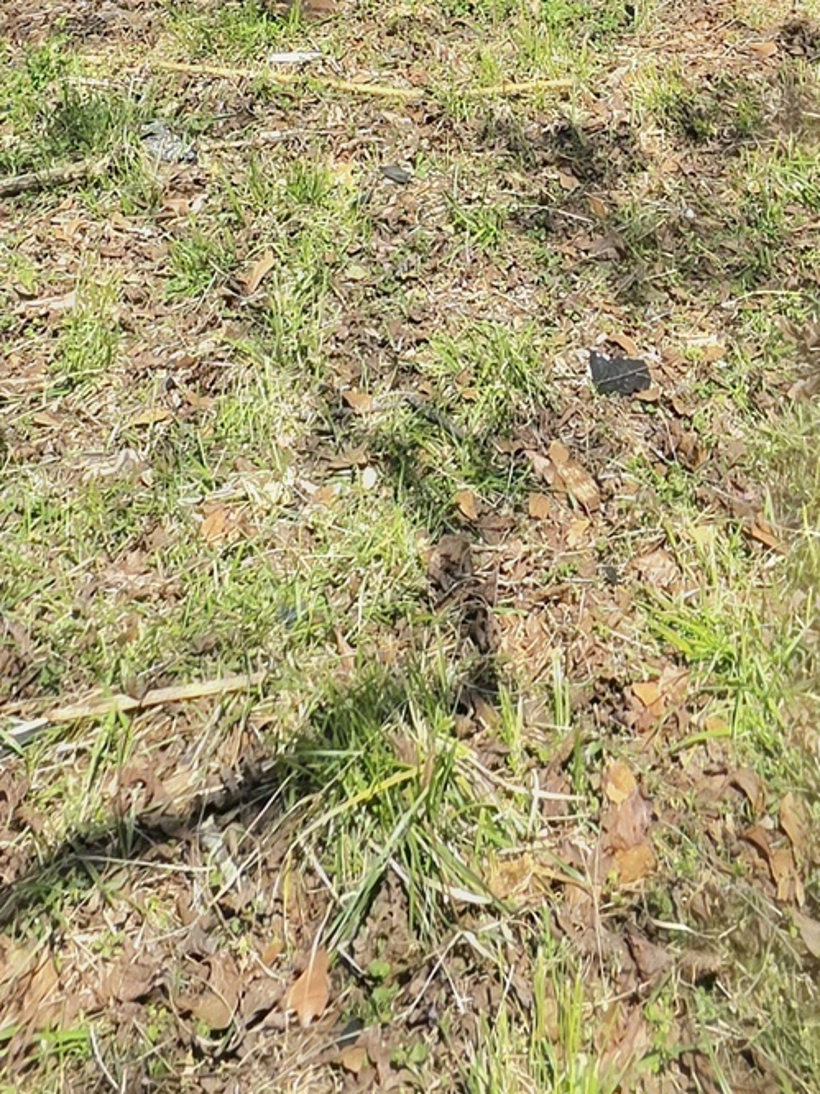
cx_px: 598
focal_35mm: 45
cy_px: -779
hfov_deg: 31.7
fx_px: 1422
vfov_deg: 24.1
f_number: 1.9
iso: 40
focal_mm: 2.2
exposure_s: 1/2000
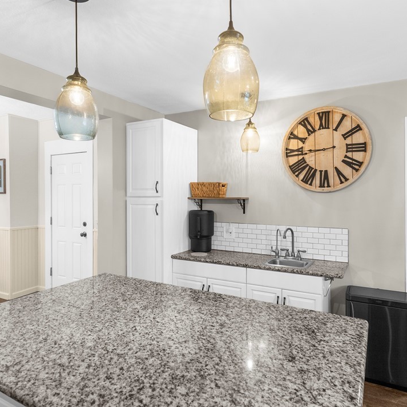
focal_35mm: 22
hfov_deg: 69.6
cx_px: 215
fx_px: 293
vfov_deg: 69.6
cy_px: 203
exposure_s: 1/20
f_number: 6.7
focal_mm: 17
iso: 1250
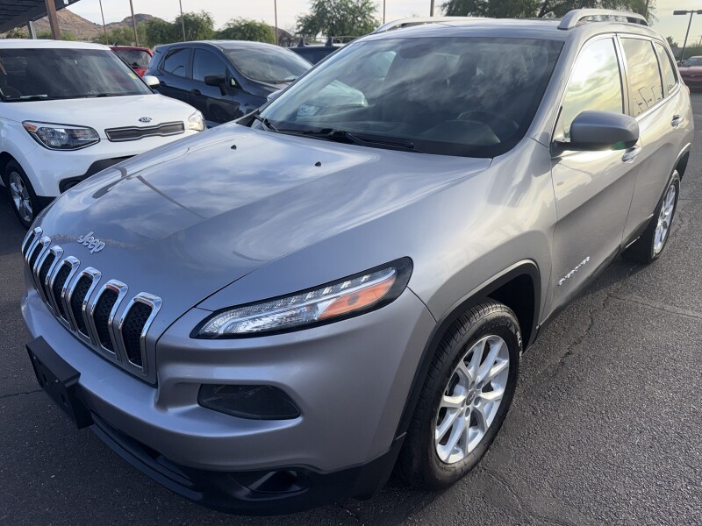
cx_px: 351
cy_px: 263
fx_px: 487
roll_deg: -1.1
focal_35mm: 24
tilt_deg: -22.3
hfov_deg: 71.6
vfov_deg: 56.8
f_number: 1.78
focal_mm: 6.76
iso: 50
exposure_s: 1/1304
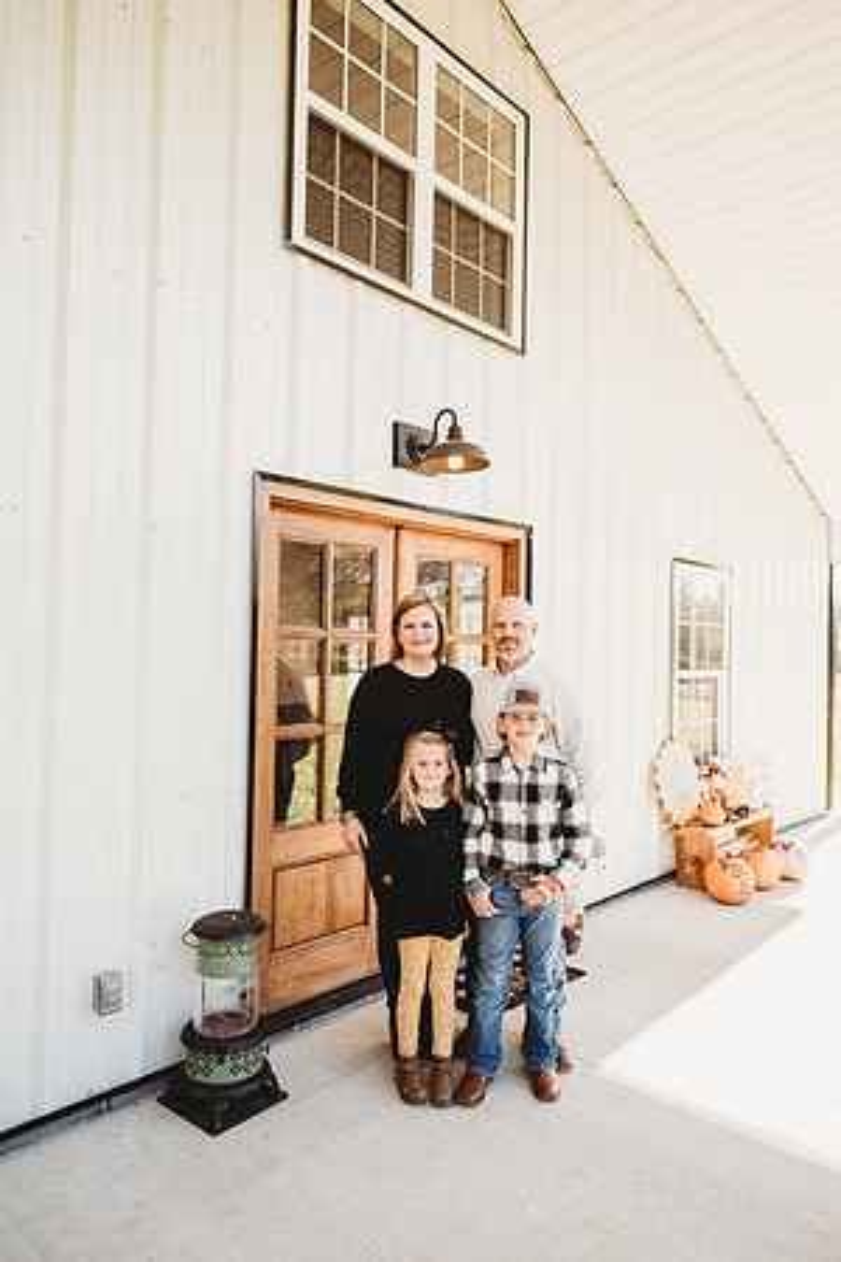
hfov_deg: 53.1
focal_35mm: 24
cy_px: 631
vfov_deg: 73.7
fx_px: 841
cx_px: 420
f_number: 2.8
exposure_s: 1/400
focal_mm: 24
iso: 160
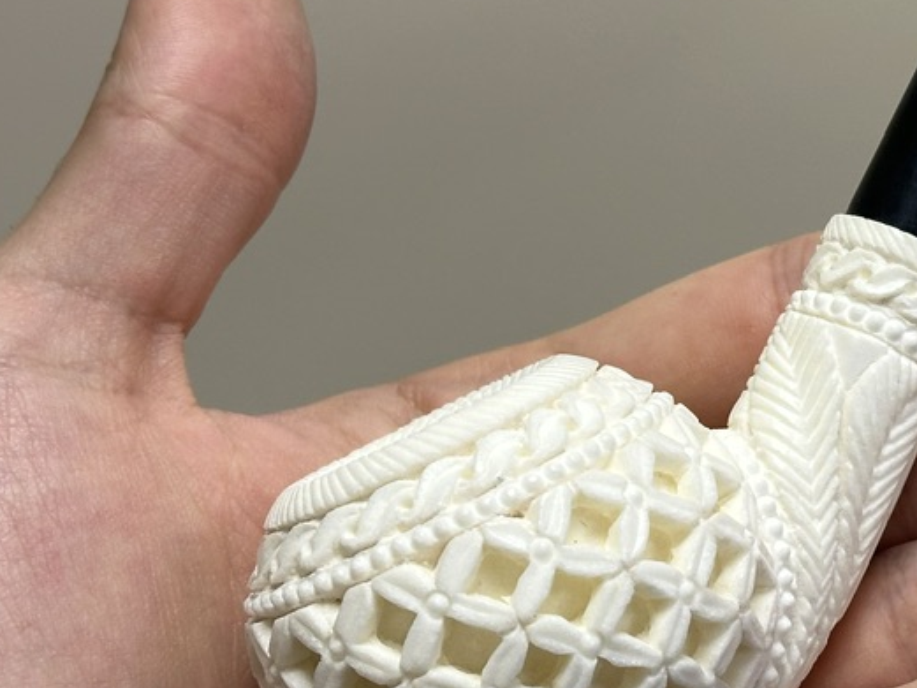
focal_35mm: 118
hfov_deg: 16.3
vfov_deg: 12.5
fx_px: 3127
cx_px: 933
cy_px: 199
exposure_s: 1/121
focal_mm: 6.86
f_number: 1.78
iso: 64
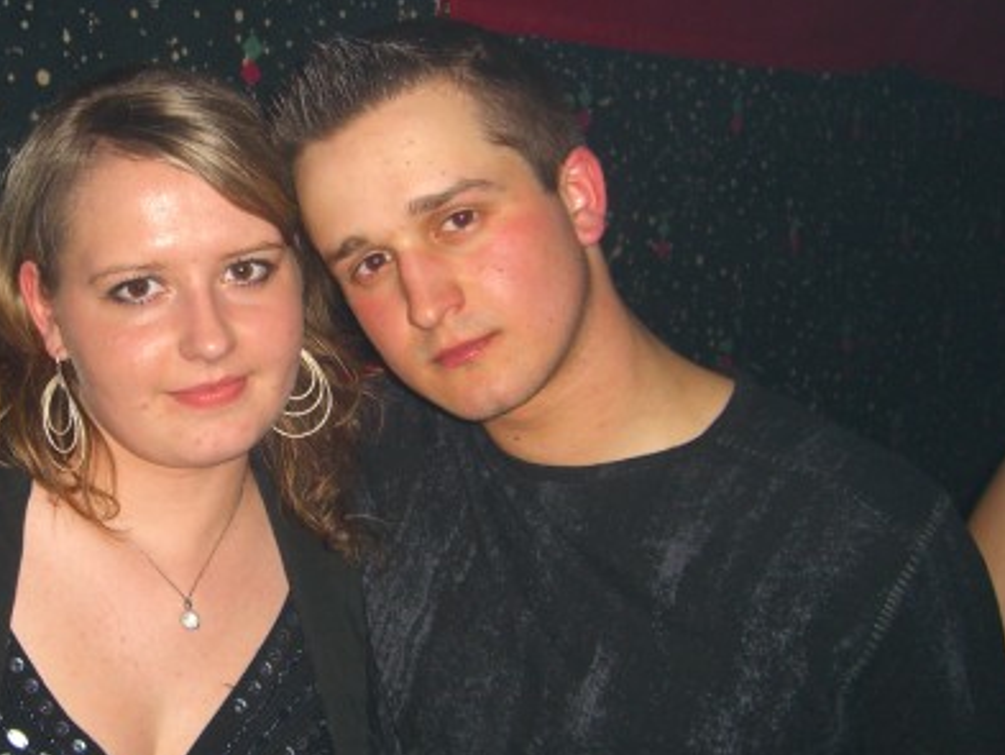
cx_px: 251
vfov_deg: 25.2
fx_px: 1684
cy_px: 389
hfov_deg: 32.6
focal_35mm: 58
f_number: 2.8
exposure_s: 1/60
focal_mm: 7.9
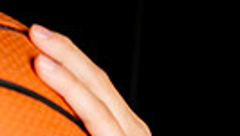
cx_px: -22
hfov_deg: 9.3
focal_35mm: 229
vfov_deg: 5.0
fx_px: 1458
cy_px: 404
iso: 640
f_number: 7.1
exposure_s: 1/200
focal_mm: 64.8
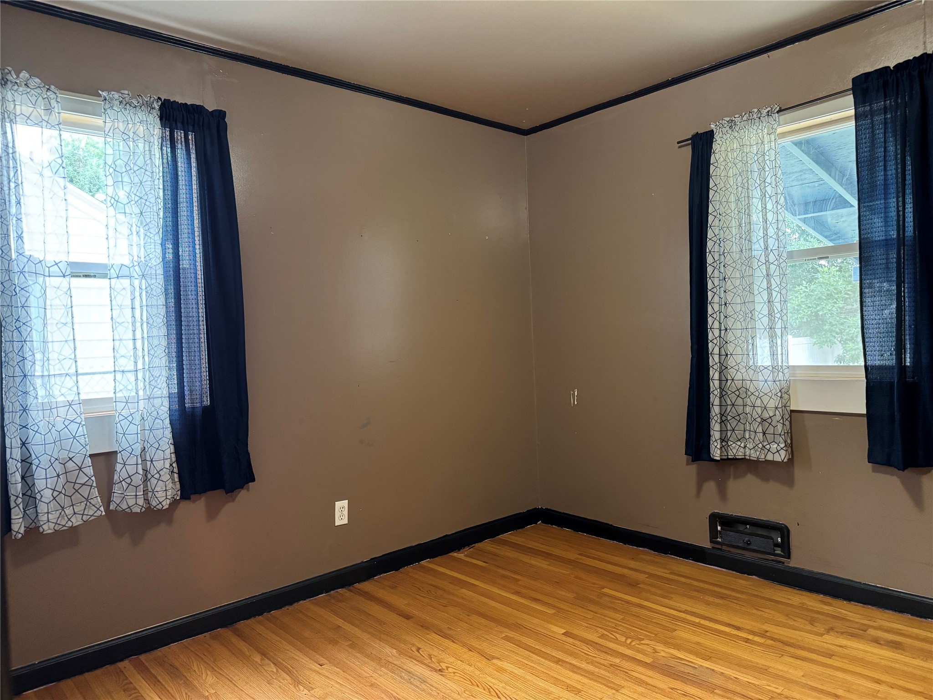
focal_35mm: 24
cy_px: 350
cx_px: 466
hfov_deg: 71.6
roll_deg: +2.2
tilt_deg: -1.5
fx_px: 647
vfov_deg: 56.8
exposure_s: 1/40
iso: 640
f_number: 1.78
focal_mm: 6.76
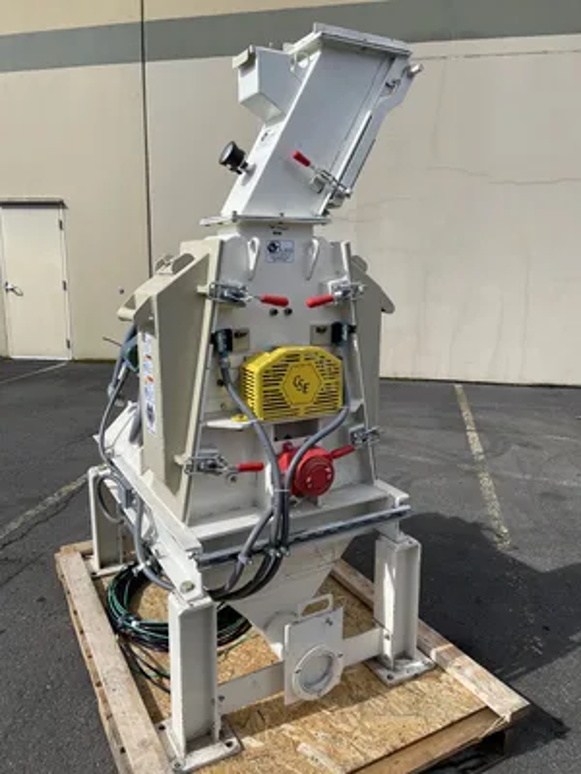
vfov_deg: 69.4
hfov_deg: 54.9
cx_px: 290
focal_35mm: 25
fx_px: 559
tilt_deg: -10.2
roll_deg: -0.4
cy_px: 387
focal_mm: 5.1
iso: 32
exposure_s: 1/2857
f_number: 1.6
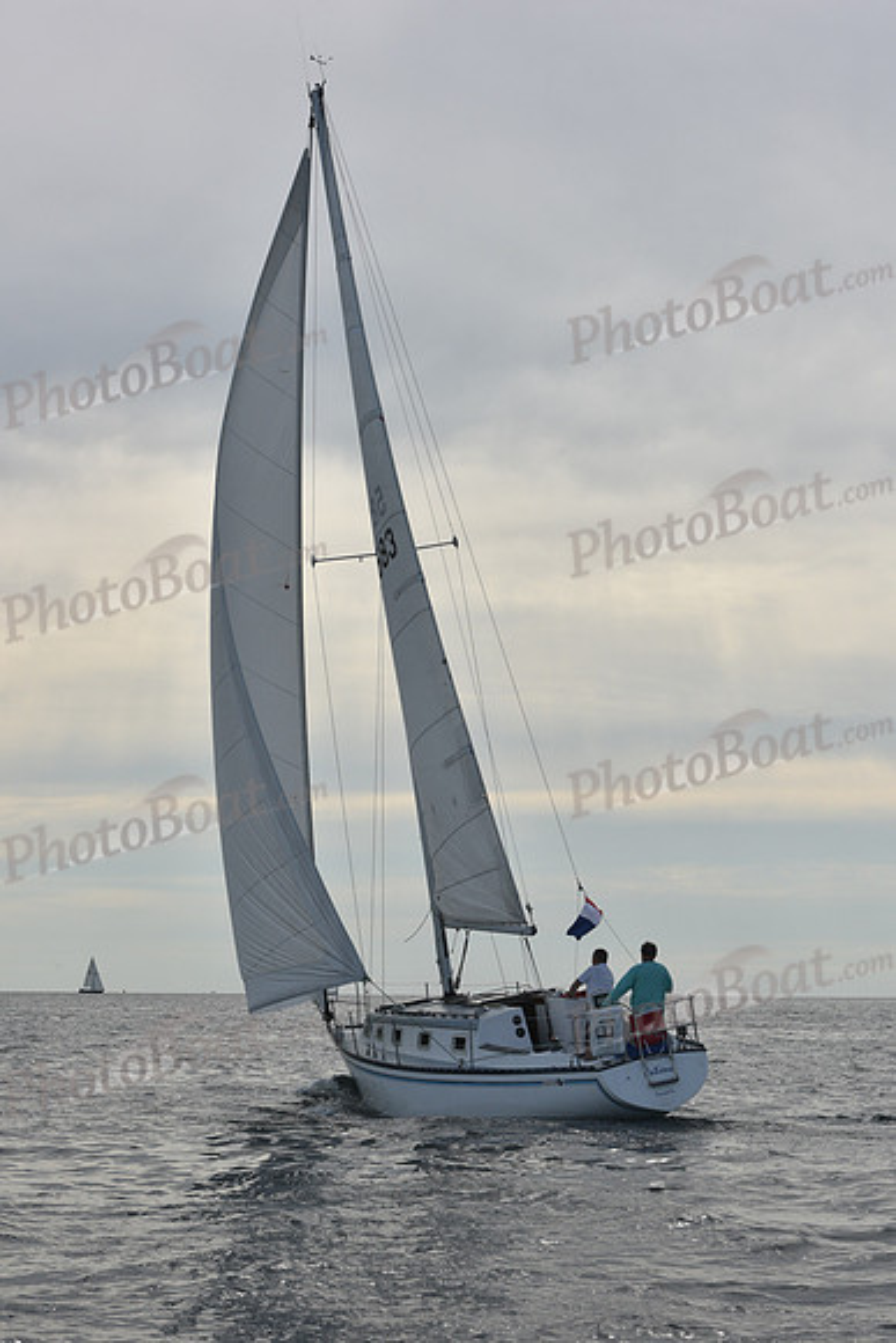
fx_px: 2612
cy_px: 672
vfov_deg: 28.8
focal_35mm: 70
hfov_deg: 19.5
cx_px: 448
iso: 320
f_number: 10
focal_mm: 70
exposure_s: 1/1000
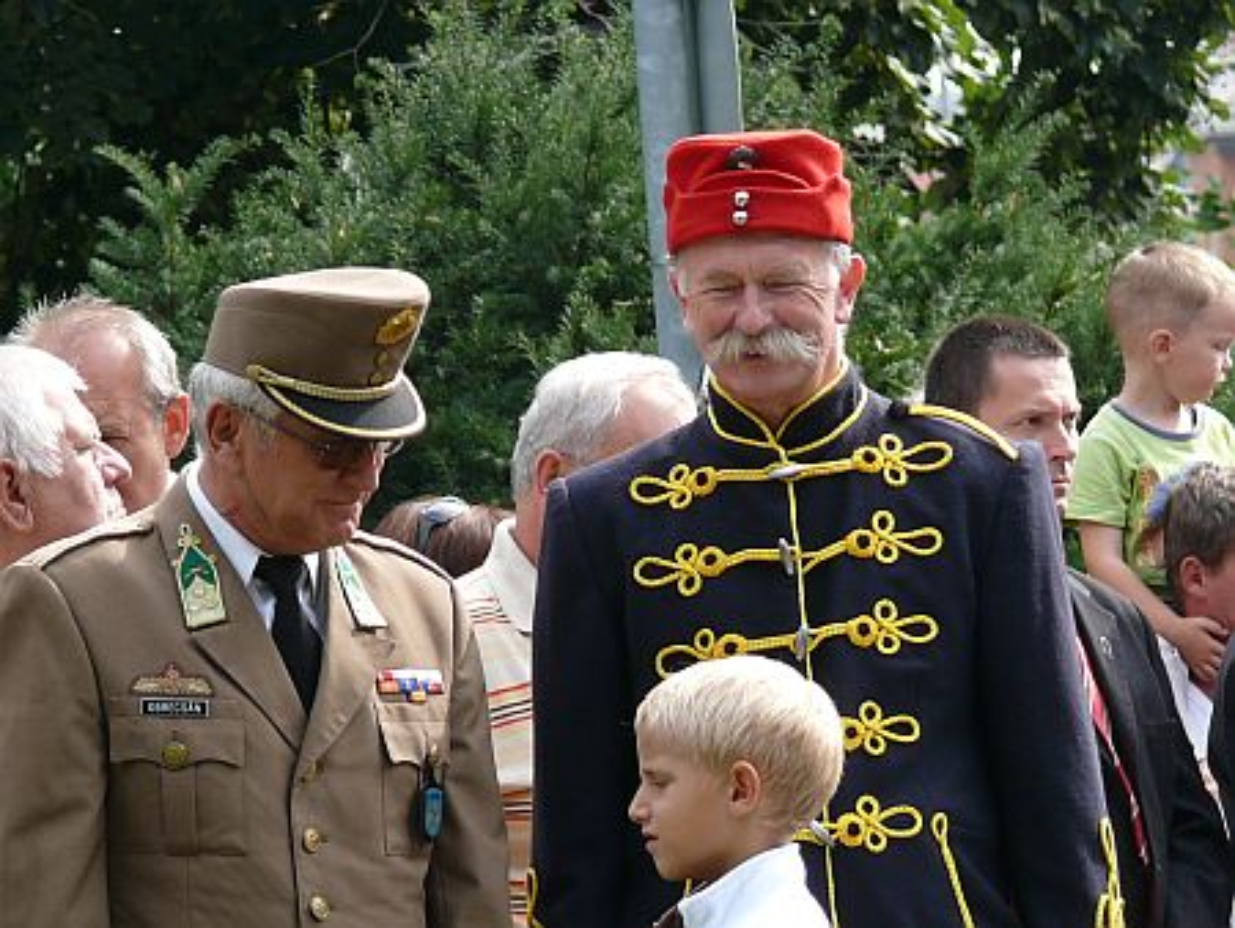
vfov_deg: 4.3
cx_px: 618
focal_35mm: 347
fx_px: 12387
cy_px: 464
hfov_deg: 5.7
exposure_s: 1/250
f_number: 4
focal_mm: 41.2
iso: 100
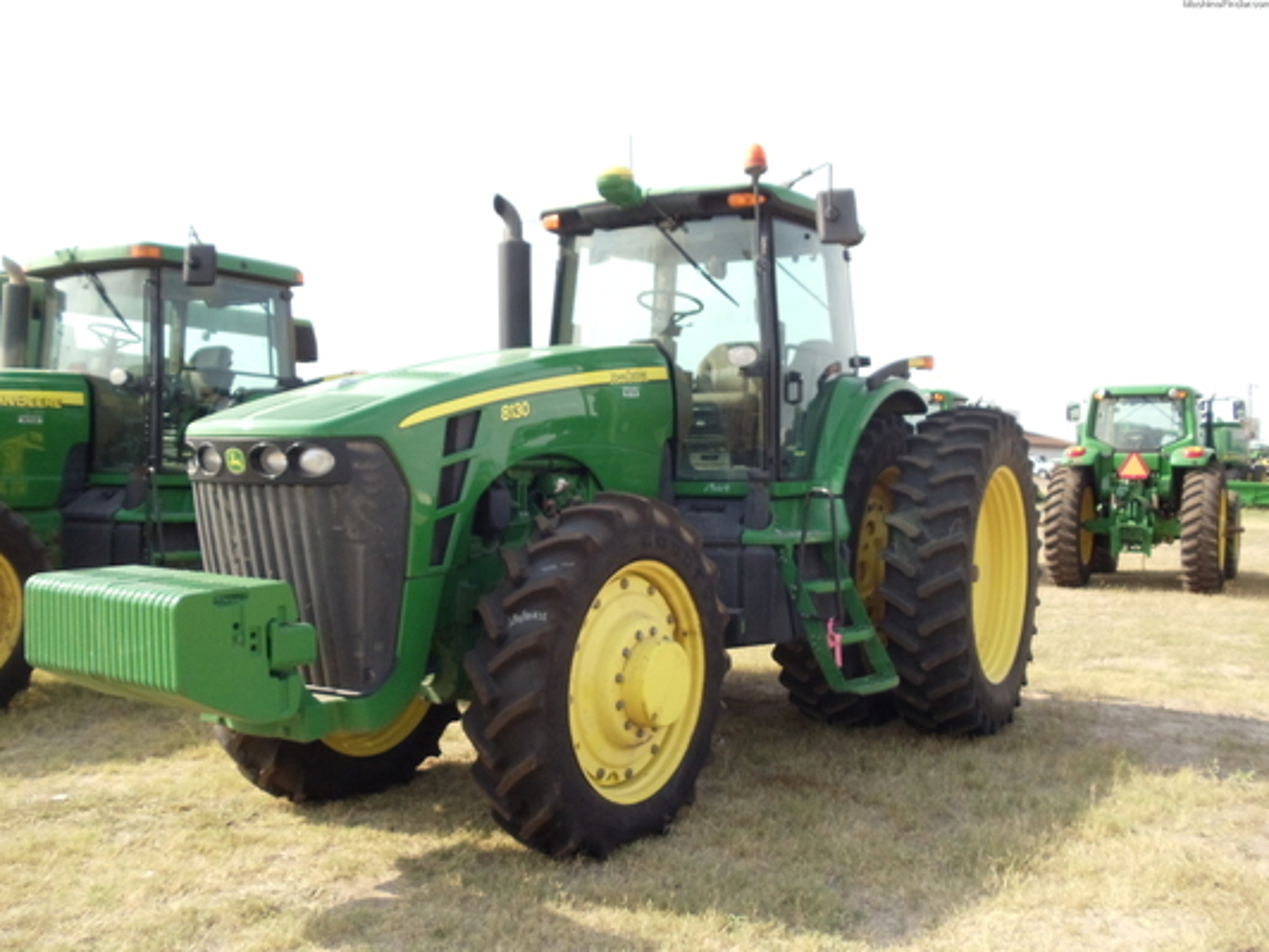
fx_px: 1650
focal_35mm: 45
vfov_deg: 32.2
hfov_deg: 42.1
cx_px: 623
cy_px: 480
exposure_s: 1/125
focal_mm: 6
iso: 200
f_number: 7.1
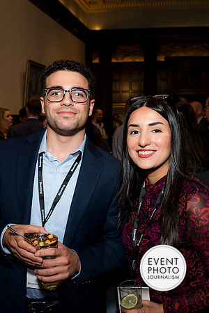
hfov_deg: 33.9
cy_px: 156
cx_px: 137
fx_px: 340
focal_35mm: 39
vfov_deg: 49.5
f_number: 5
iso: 800
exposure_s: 1/125
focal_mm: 26
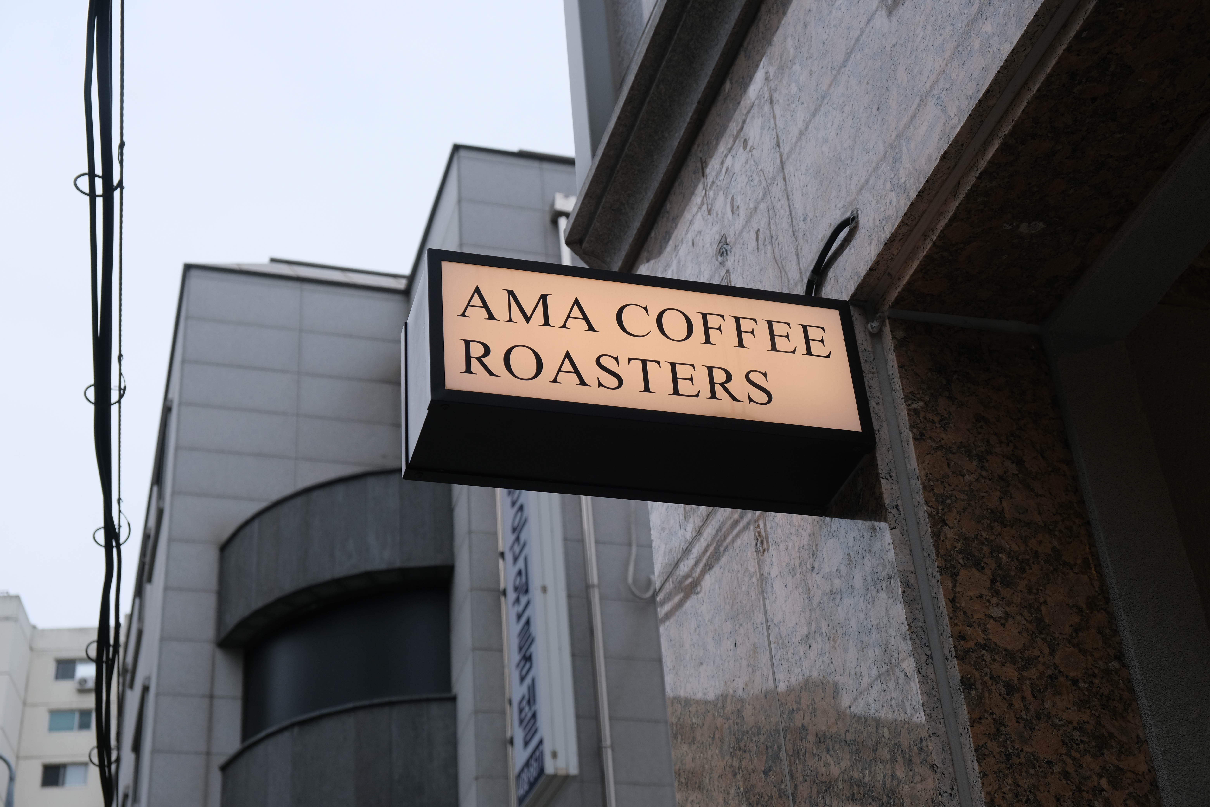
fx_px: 1647
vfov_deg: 27.5
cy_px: 404
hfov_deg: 40.3
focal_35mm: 49
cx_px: 605
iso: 320
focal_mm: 32.9
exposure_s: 1/300
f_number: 5.6
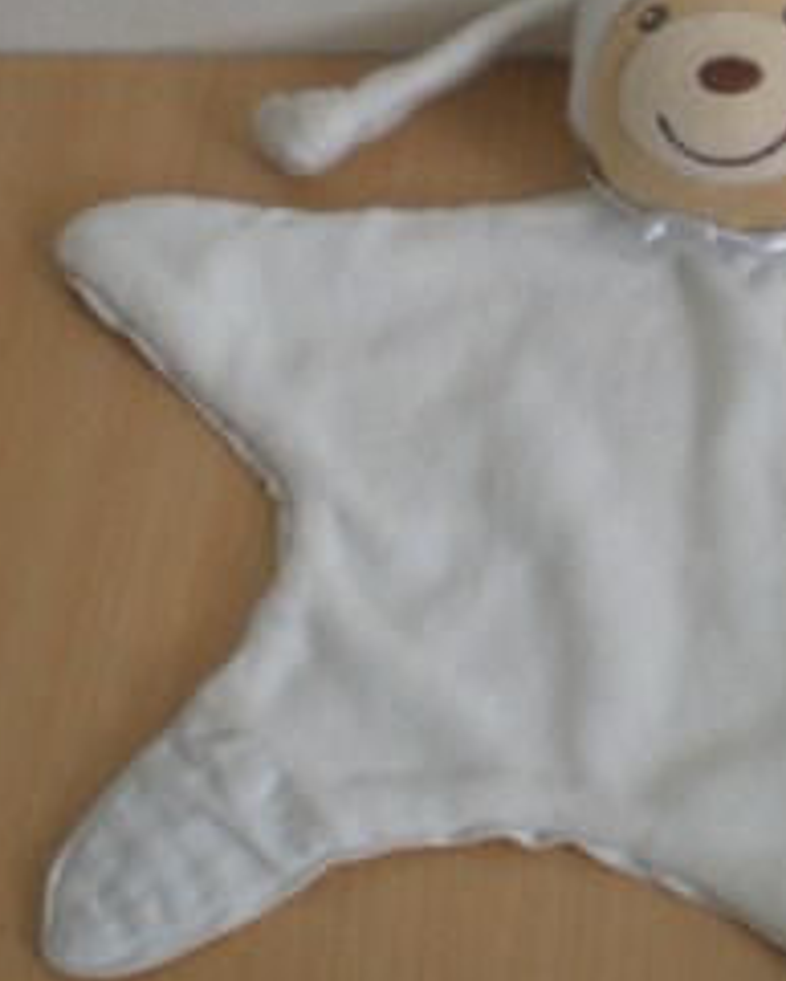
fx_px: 2325
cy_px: 322
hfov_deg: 18.8
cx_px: 729
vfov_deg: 23.7
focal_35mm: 80
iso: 160
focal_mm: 6.3
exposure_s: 1/59.8
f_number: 3.1
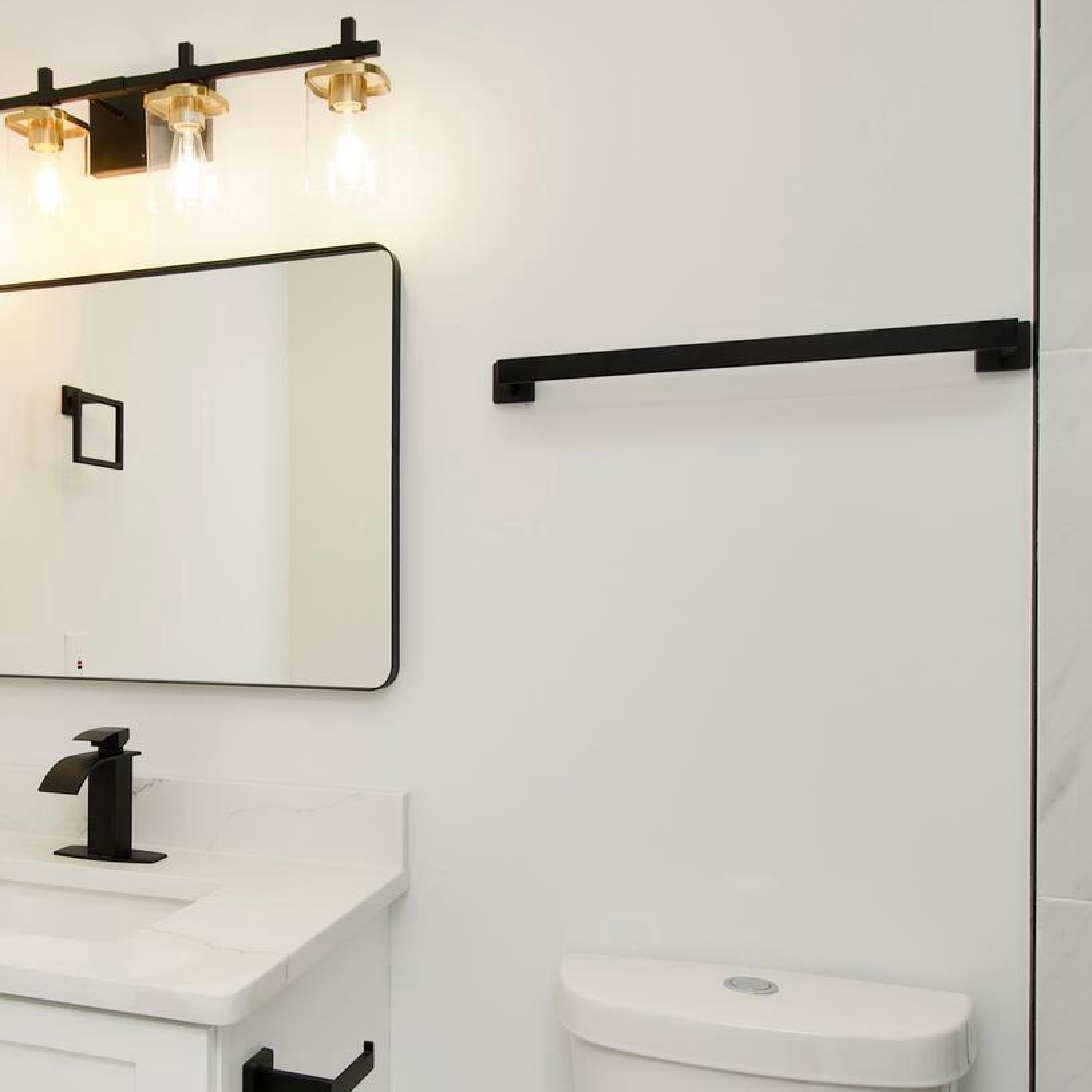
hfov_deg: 49.0
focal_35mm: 32
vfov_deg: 51.1
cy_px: 552
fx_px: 1142
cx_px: 268
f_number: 7.1
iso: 320
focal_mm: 10
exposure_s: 1/100
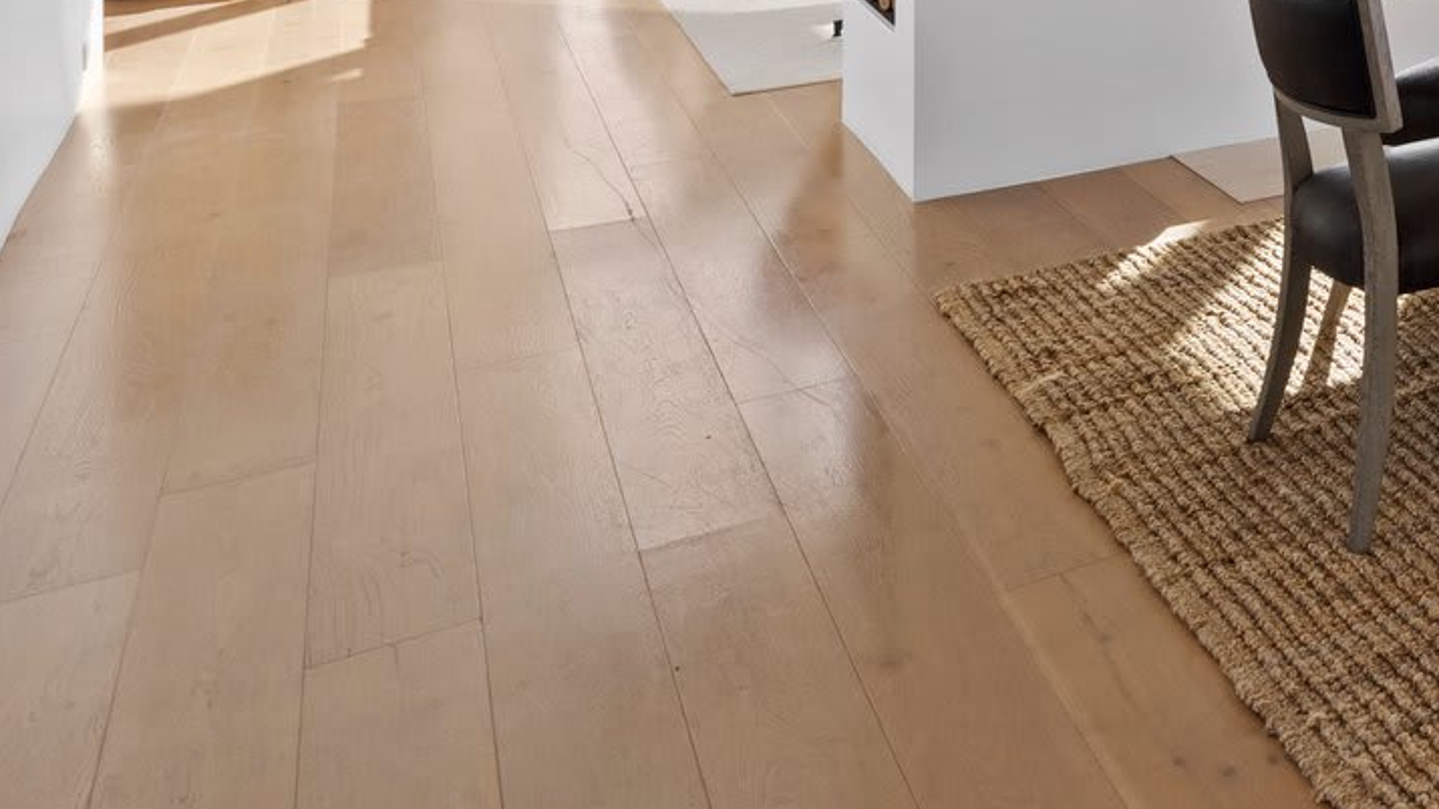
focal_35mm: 48
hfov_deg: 30.6
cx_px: 1990
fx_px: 1831
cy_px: -410
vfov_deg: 21.0
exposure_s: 1/30
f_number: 10
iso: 800
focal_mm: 16
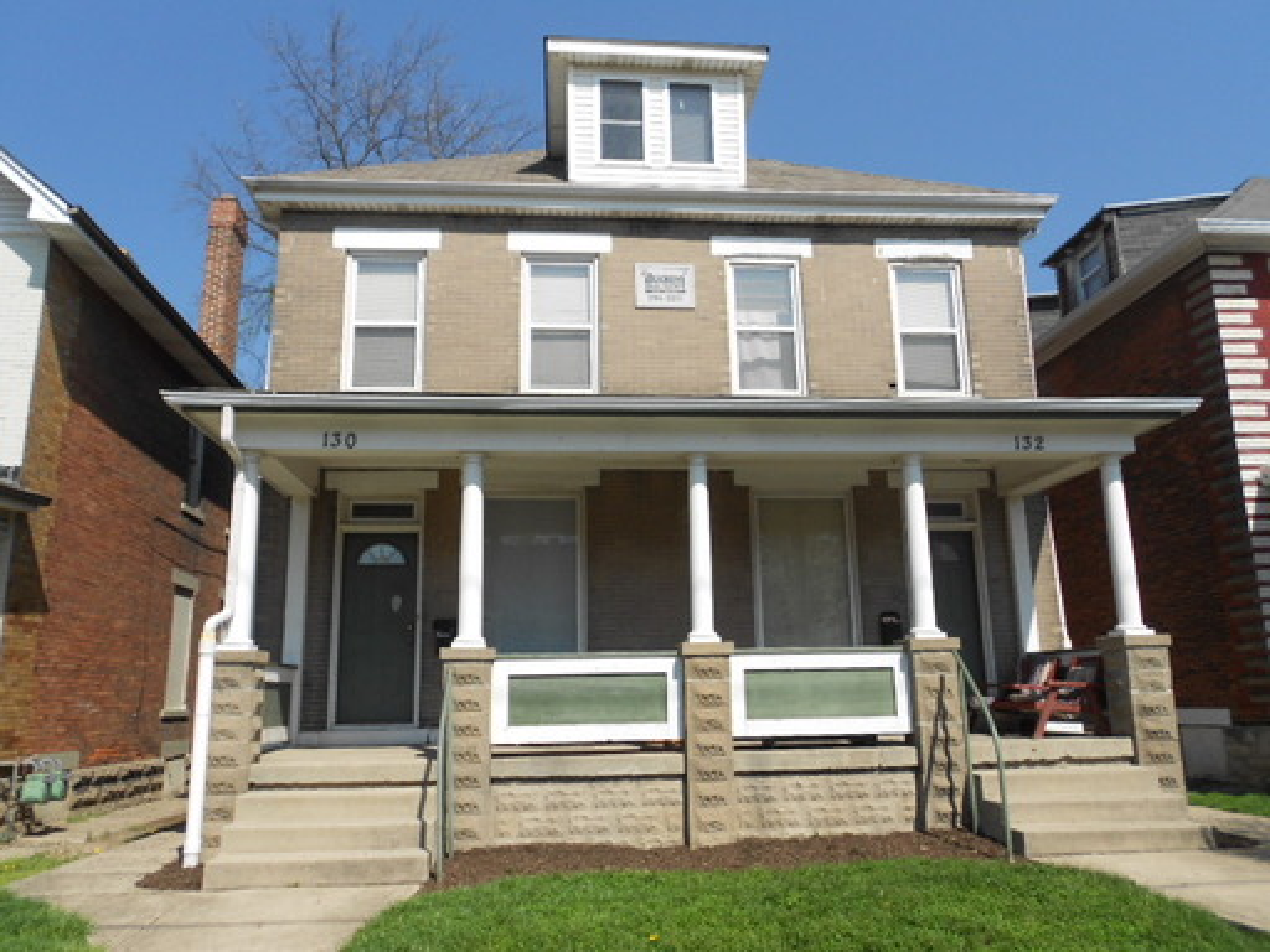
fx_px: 954
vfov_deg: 53.1
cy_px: 476
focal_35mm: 26
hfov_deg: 67.3
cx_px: 635
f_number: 3.2
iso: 80
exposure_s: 1/1250
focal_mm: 4.6
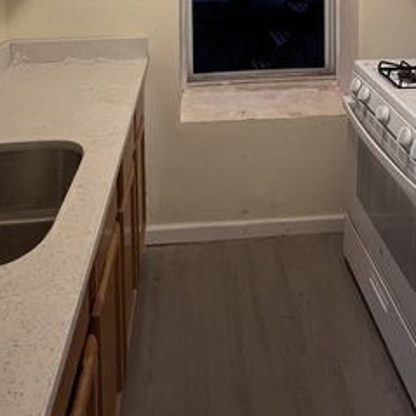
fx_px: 435
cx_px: 230
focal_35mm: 32
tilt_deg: -0.1
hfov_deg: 51.0
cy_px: -74
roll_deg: +1.8
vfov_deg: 38.7
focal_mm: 1.57
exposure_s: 1/60
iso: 250
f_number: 1.8
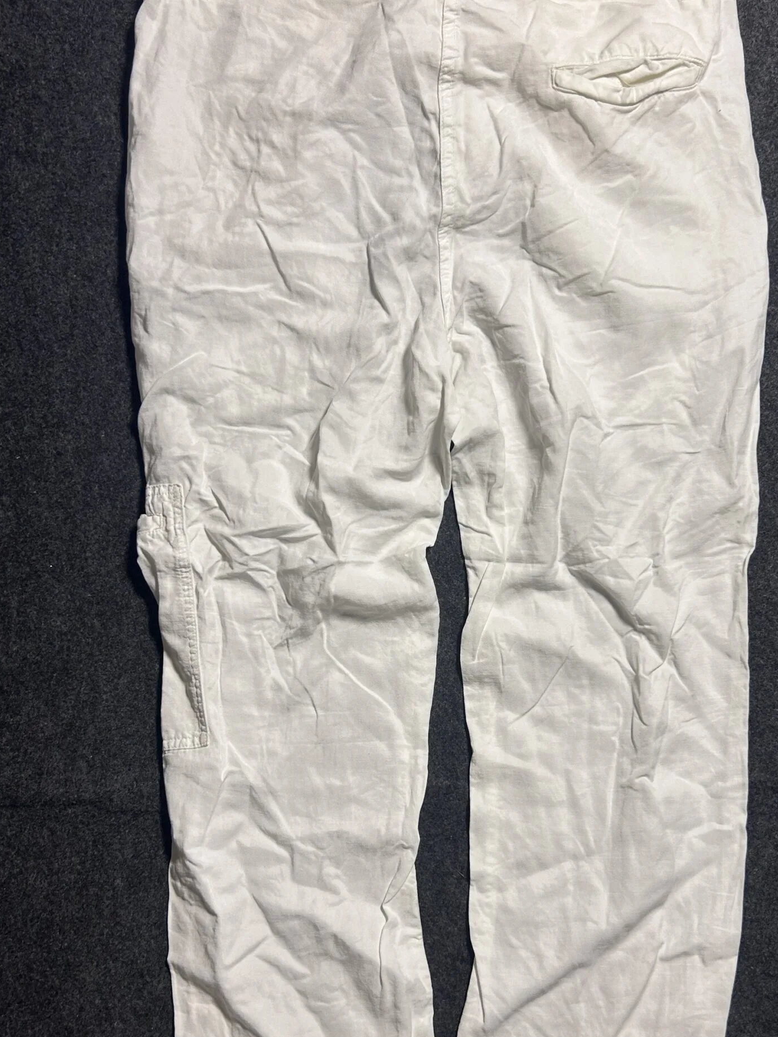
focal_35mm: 36
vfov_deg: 51.0
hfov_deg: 39.5
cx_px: 460
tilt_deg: -63.6
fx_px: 1079
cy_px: 619
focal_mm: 5.7
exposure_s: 1/50
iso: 80
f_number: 1.5
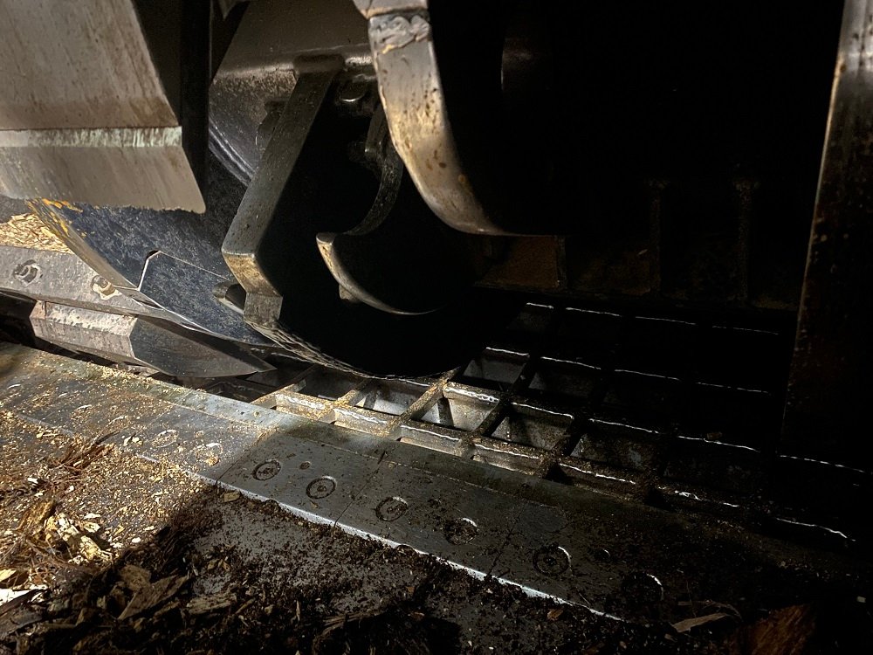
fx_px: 656
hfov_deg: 67.3
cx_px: 436
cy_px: 328
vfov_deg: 53.1
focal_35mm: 26
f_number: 1.8
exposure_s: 1/4
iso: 500
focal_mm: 4.25
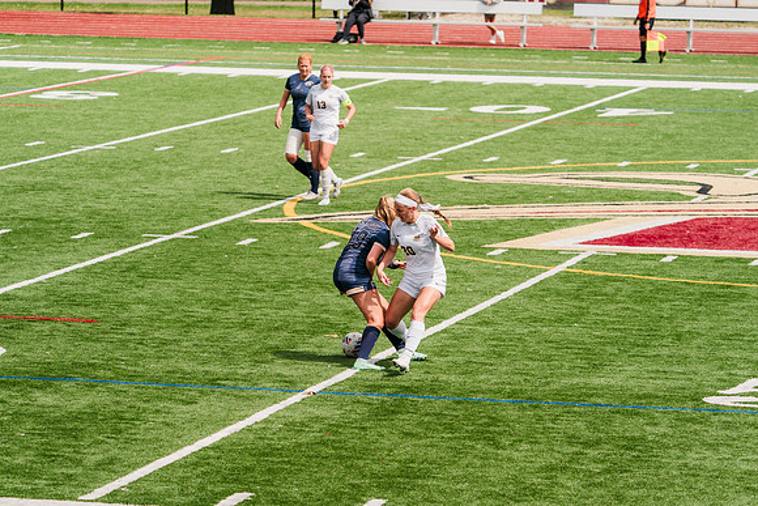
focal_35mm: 200
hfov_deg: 10.3
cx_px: 379
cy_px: 253
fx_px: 4212
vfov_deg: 6.9
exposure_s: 1/1600
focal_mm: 200
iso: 250
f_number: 5.6
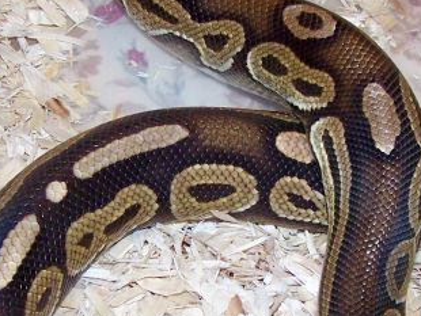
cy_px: 209
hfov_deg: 20.0
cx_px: 242
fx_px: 1193
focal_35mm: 98
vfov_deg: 15.1
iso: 80
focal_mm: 6.3
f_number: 2.8
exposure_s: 1/60
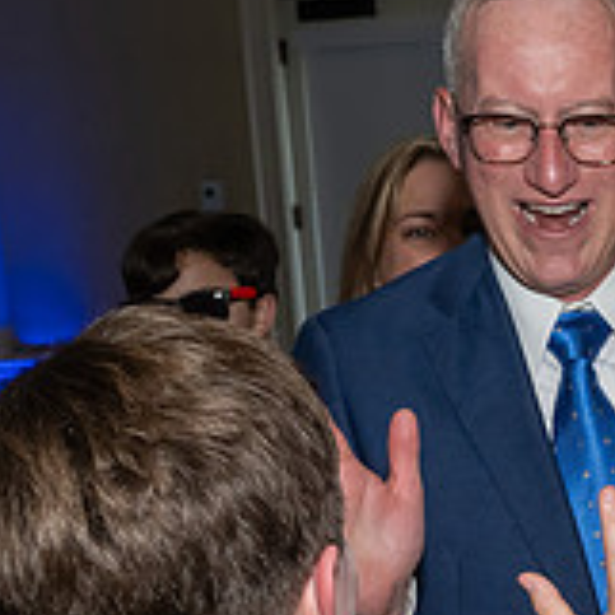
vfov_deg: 15.0
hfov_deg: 13.8
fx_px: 2291
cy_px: 607
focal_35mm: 114
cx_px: 1063
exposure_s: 1/250
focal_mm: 22
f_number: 7.1
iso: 1000
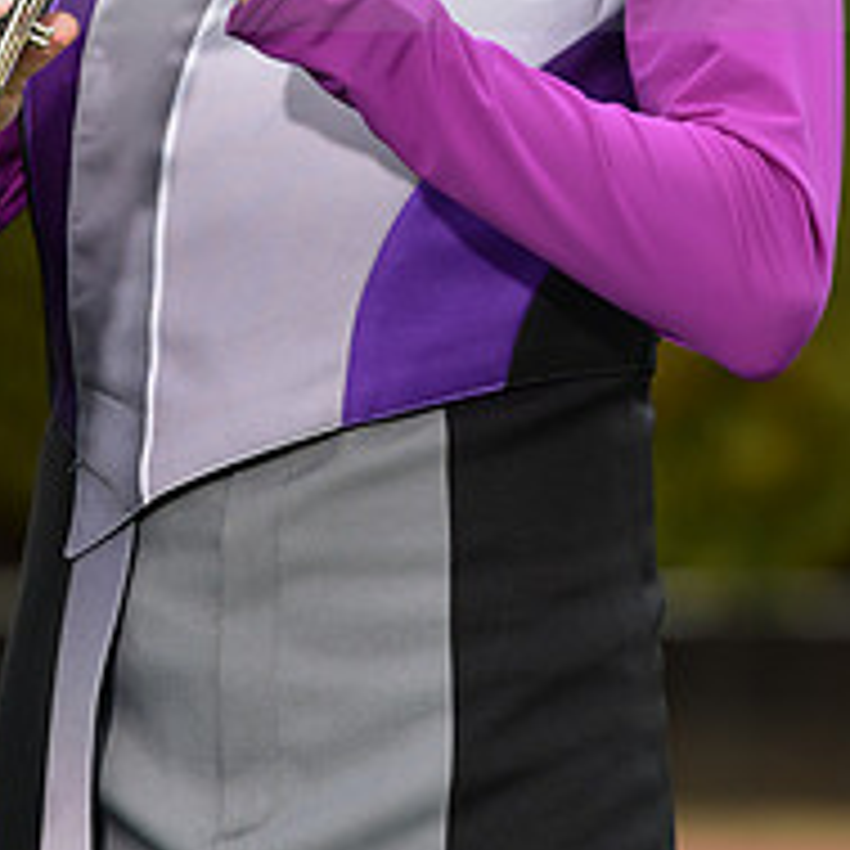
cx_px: 412
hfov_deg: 3.4
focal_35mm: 521
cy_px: -112
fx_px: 14474
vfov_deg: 3.4
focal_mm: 200
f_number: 5
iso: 500
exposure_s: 1/250
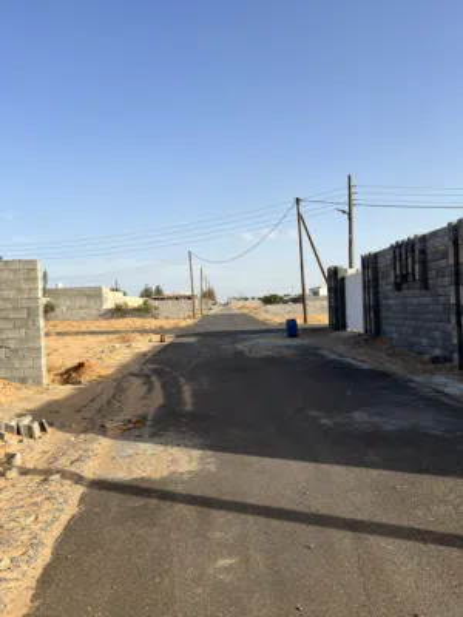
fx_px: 464
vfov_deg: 67.3
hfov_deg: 53.1
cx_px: 232
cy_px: 308
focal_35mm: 26
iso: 50
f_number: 1.5
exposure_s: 1/3460
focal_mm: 5.7
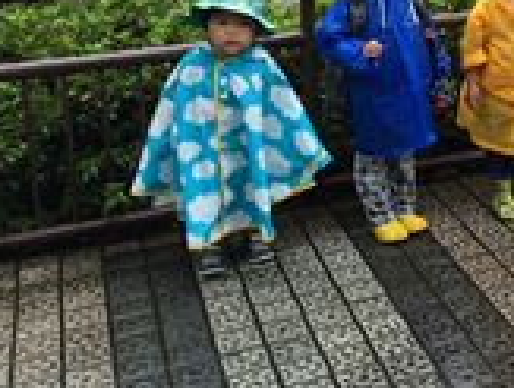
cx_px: 602
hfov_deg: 24.9
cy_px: -38
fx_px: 1057
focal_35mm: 71
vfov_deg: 19.9
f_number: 2.2
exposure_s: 1/60
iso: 32
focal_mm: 4.15
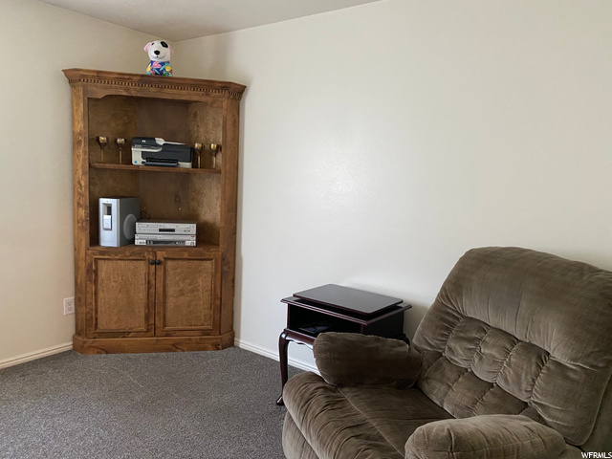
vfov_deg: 53.1
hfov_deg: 67.3
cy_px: 230
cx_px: 306
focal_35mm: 26
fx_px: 460
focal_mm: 4.25
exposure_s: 1/60
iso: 400
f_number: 1.8
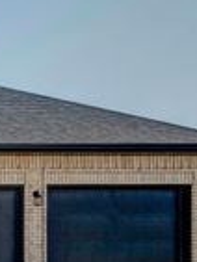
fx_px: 515
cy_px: 238
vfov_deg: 27.5
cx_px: -158
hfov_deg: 17.5
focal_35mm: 68
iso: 100
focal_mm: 20
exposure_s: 1/800
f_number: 6.3
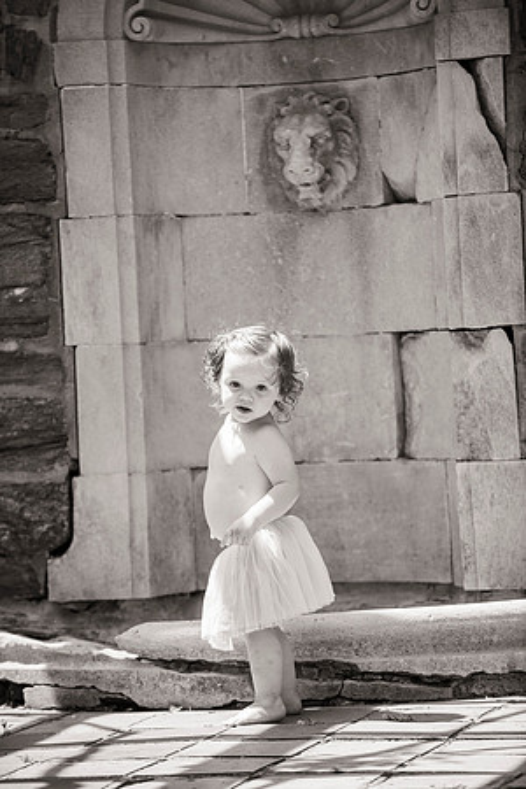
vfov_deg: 13.7
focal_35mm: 150
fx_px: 3287
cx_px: 263
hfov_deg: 9.1
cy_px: 394
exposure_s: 1/2000
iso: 640
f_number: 3.5
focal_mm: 150
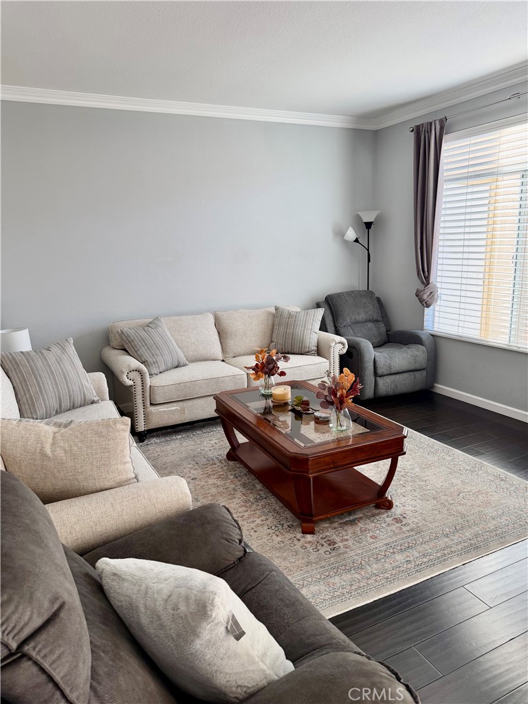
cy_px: 352
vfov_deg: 71.6
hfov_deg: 56.8
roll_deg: +0.8
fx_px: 488
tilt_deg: -11.5
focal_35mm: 24
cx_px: 264
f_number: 1.78
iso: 100
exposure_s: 1/183
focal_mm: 6.76
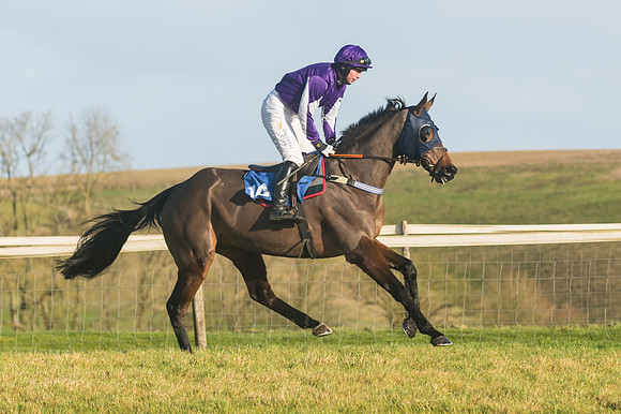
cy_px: 207
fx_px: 4000
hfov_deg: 8.9
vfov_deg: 5.9
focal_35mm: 232
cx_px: 310
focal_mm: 155
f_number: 5
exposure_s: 1/5000
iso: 400
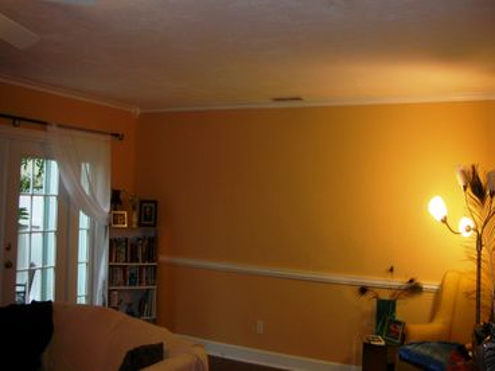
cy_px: 186
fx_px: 500
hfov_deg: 52.6
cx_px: 248
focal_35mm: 35
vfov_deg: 40.7
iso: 50
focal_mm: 5.8
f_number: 3
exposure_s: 1/30
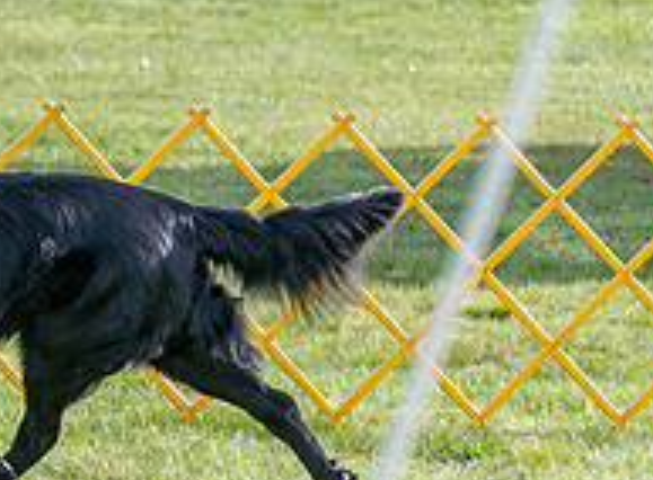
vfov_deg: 2.8
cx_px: -268
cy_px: -6
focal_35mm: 525
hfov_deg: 3.8
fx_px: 9836
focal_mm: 144
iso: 500
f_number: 5.6
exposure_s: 1/1250
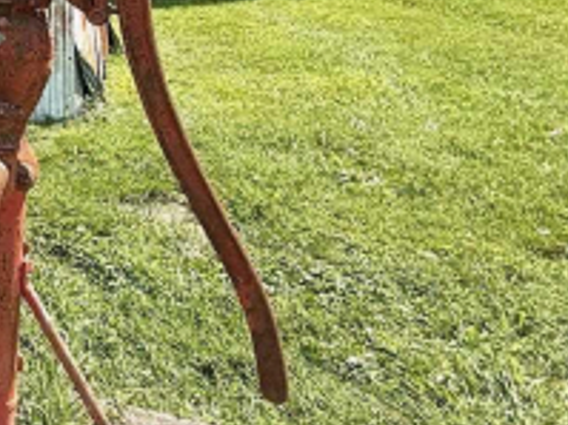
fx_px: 771
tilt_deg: -5.0
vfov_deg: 28.6
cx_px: -298
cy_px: -14
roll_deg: +1.3
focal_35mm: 47
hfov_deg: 27.2
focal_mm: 2.22
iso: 50
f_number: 2.2
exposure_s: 1/742
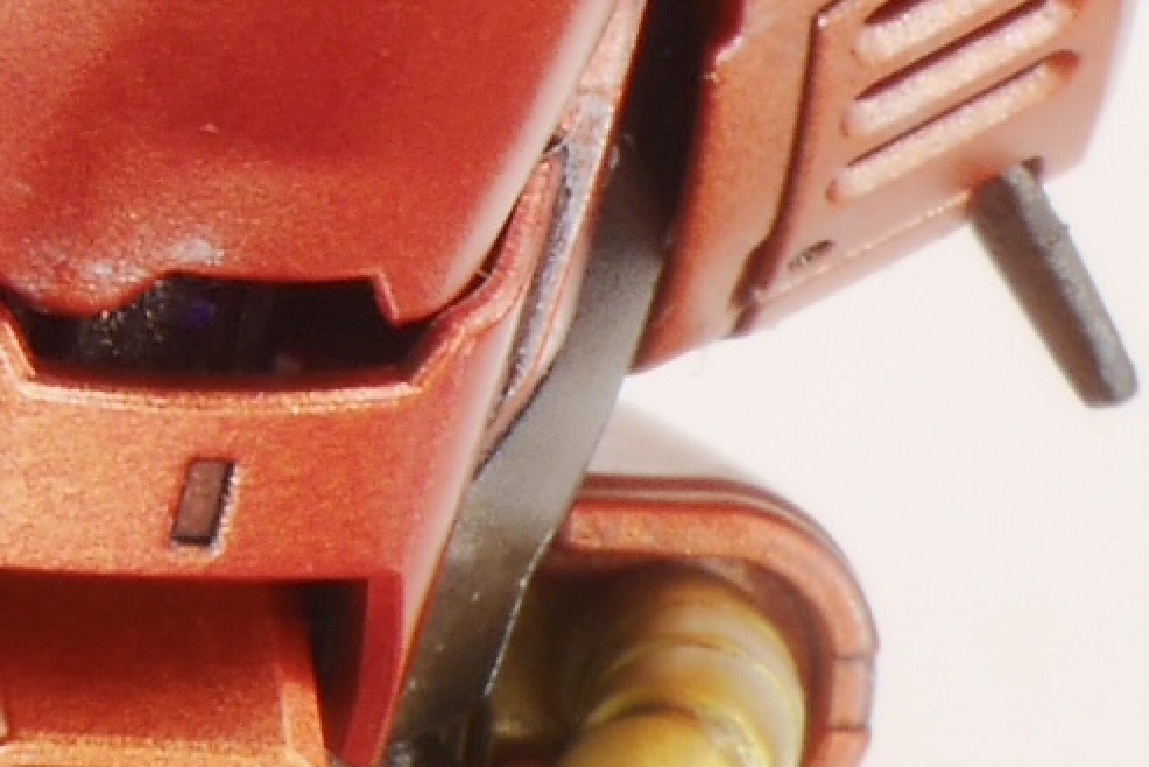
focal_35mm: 1487
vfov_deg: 0.9
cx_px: -186
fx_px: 47471
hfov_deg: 1.4
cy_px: -259
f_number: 20
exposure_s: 1/5
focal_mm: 109
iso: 200
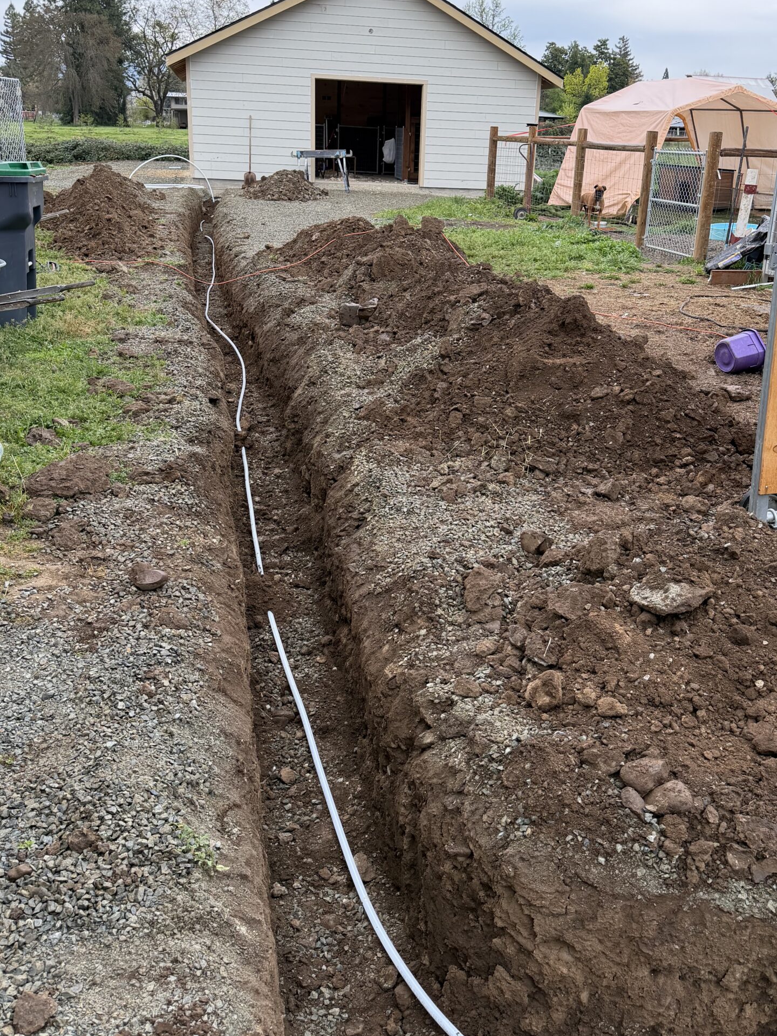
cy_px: 456
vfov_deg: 56.7
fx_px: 958
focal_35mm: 32
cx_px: 414
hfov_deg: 44.1
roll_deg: -1.9
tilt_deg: -17.7
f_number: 1.78
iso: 100
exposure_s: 1/593
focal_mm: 6.76
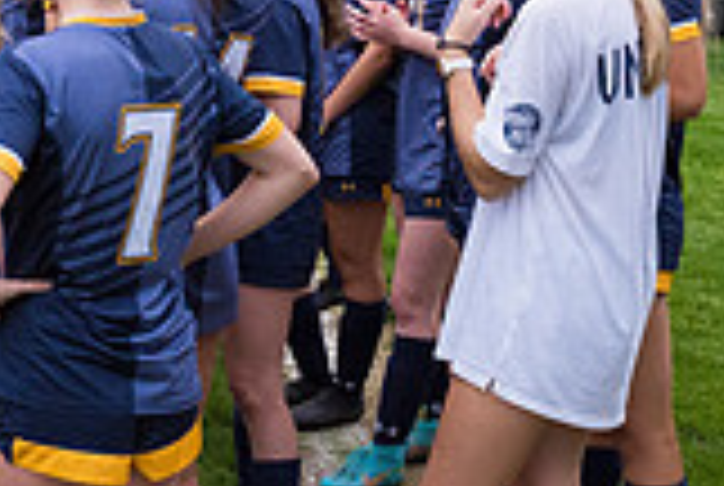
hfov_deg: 19.4
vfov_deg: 14.2
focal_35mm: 97
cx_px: -220
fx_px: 1954
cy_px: 182
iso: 1600
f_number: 7.1
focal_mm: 27
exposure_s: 1/640
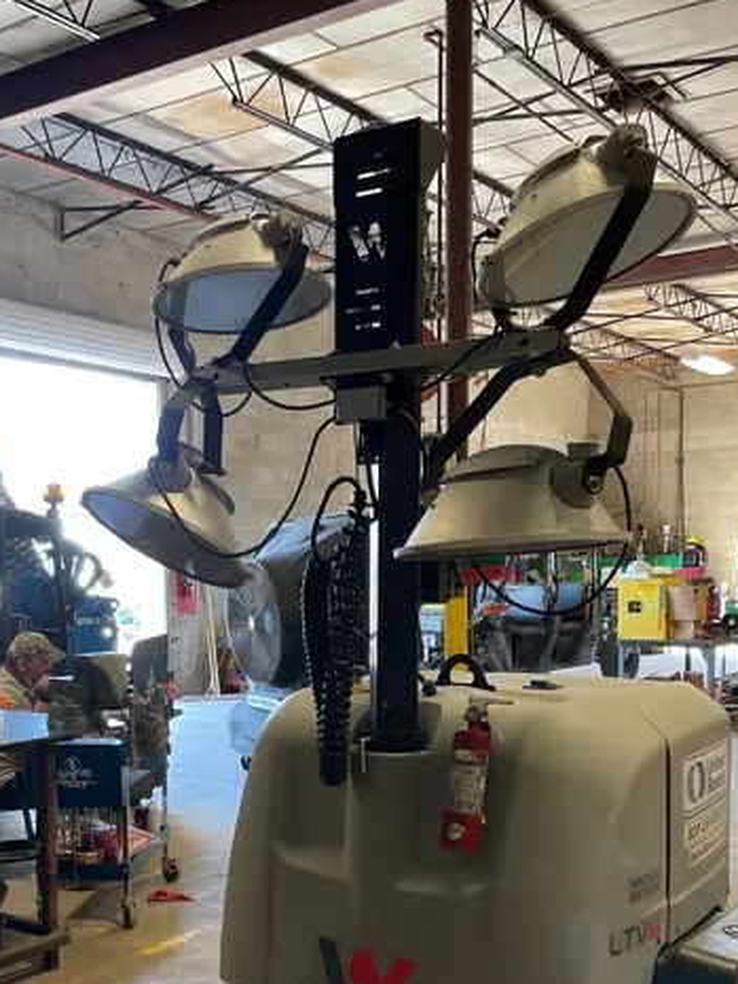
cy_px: 701
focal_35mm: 41
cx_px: 359
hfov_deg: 35.1
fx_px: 1165
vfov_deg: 44.7
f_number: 1.6
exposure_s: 1/60
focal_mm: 4.2
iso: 125
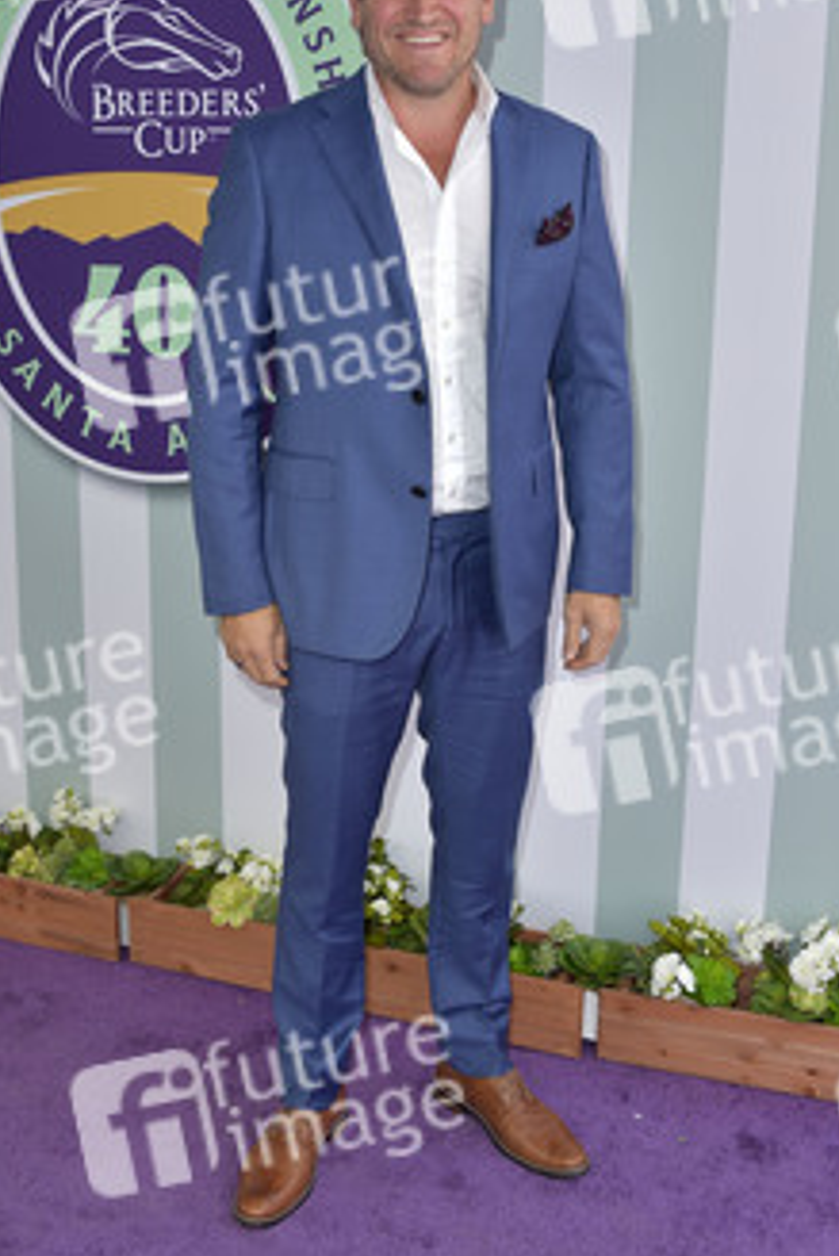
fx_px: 1362
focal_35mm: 39
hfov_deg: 34.2
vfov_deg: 49.4
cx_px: 381
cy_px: 532
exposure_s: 1/250
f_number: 6.3
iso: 250
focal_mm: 32
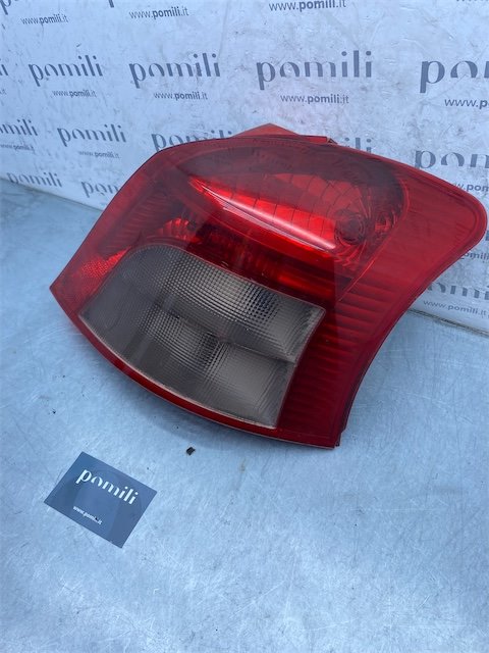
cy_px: 326
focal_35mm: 26
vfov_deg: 67.3
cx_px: 244
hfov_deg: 53.1
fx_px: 490
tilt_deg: -51.3
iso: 32
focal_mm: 4.25
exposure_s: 1/715
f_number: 1.8
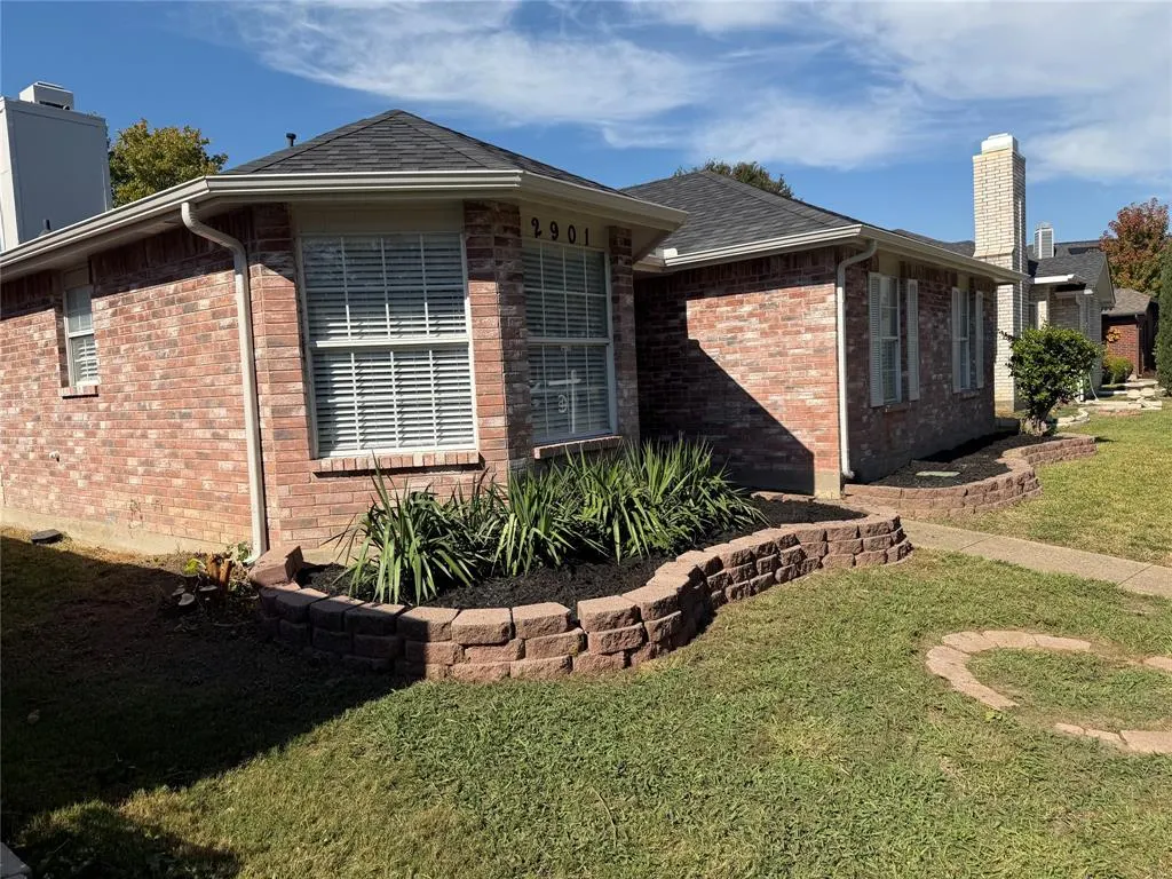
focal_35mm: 24
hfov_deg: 71.6
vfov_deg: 56.8
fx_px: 813
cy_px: 440
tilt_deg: -4.3
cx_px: 586
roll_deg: +3.4
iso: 80
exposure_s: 1/5319
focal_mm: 6.76
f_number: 1.78
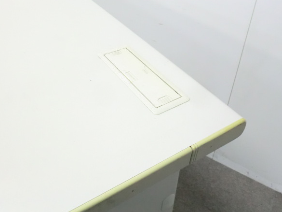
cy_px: 101
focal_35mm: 35
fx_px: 285
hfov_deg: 52.6
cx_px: 143
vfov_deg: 40.7
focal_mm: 5.8
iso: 800
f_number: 3.5
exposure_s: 1/40
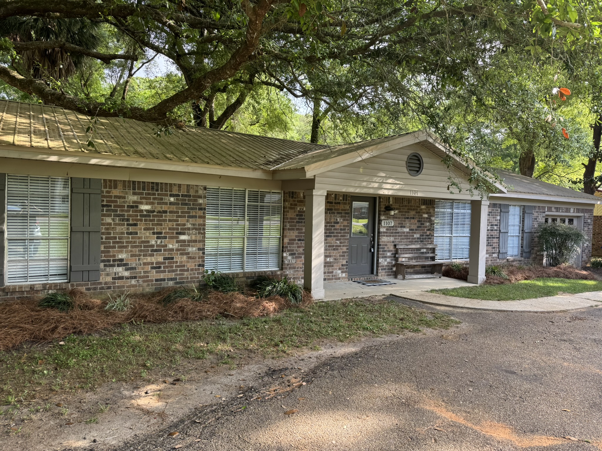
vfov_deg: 56.8
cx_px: 301
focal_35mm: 24
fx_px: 417
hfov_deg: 71.6
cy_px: 226
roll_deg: -1.9
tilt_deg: -1.7
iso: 80
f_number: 1.78
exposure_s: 1/328
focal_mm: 6.76
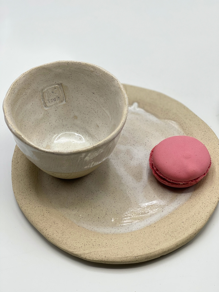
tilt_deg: -51.0
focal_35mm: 64
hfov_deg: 22.9
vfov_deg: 30.3
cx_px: 110
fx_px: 540
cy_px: 146
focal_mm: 7.5
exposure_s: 1/126
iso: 20
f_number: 2.2
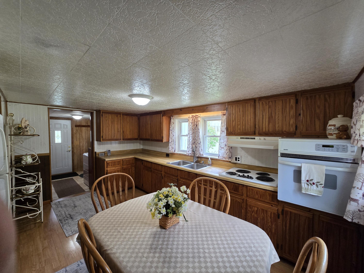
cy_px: 136
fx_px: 137
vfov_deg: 89.9
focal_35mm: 13
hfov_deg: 106.2
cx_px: 182
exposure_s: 1/60
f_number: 2.2
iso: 160
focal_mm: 2.2
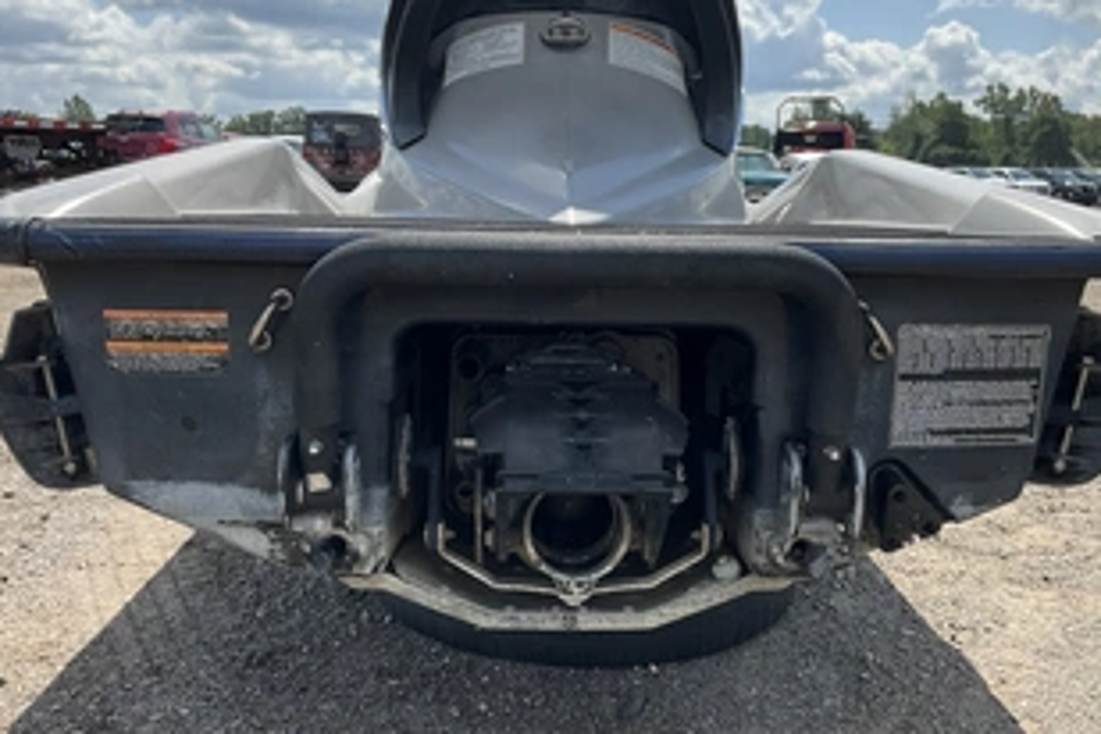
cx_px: 588
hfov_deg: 49.5
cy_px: 374
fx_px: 1193
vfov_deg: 34.2
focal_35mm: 39
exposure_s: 1/1342
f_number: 1.8
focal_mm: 3
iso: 25
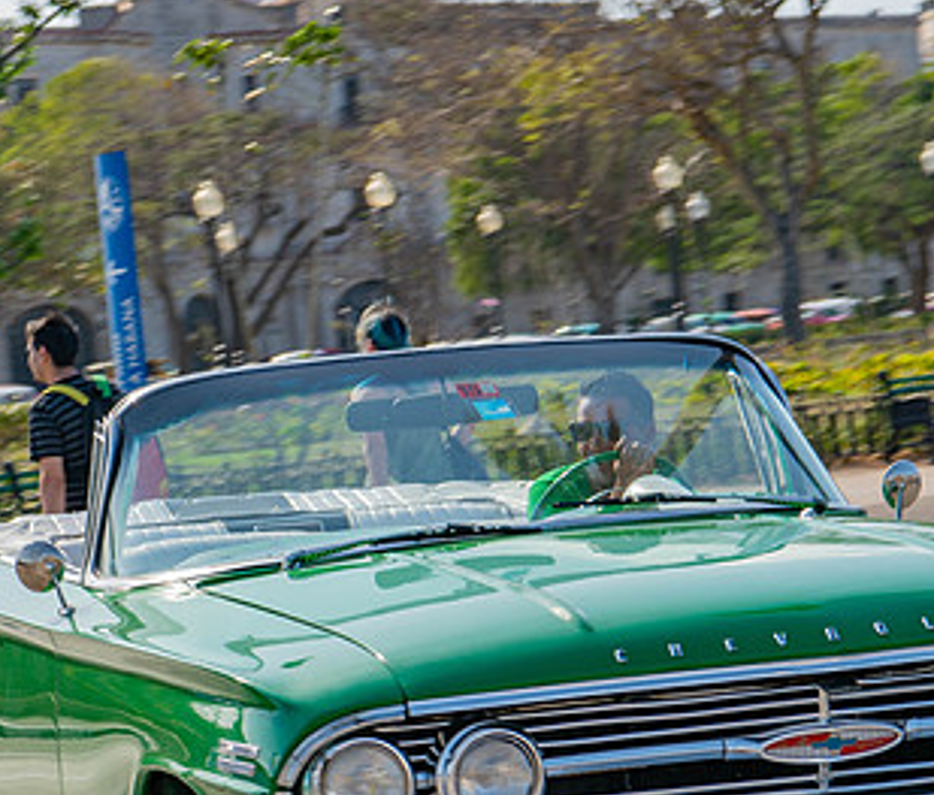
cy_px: 562
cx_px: 311
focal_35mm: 140
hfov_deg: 13.4
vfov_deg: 11.4
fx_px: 3968
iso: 100
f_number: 8
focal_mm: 70
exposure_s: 1/200
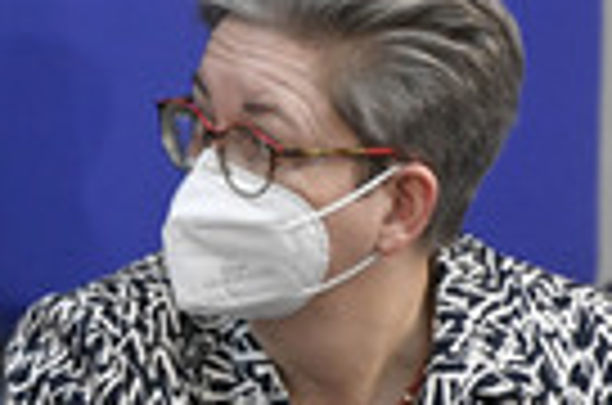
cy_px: 454
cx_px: -178
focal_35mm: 1396
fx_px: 23677
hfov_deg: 1.5
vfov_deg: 1.0
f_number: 5.6
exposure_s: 1/320
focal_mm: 420
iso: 8000
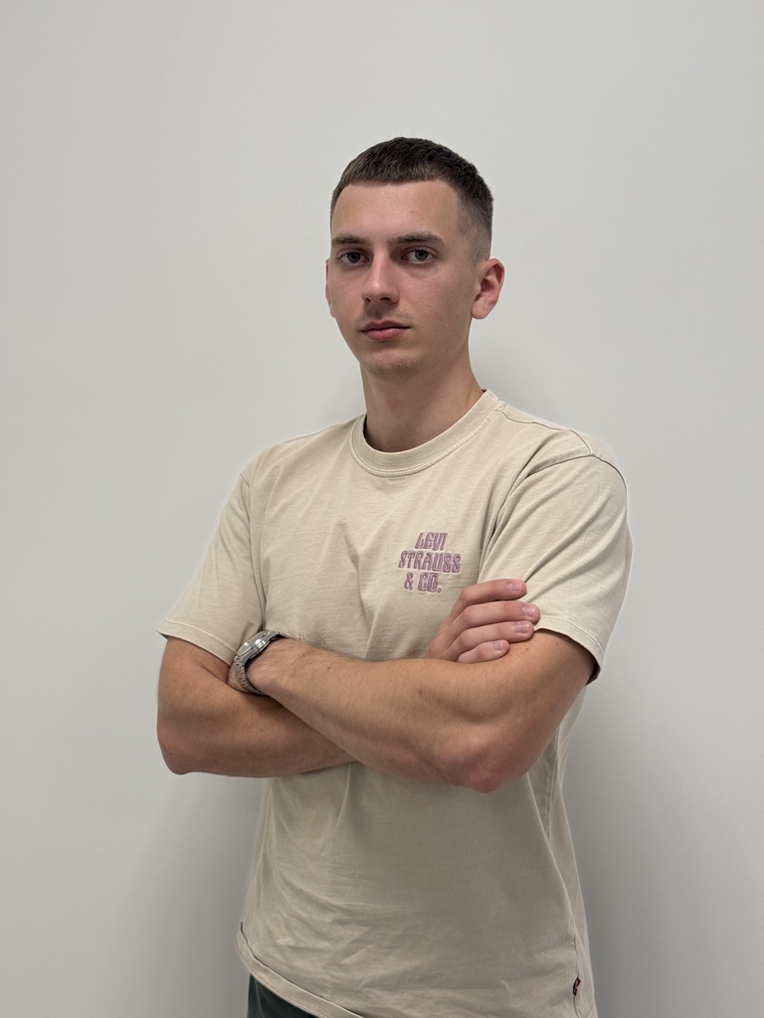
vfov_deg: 39.7
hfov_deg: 30.3
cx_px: 382
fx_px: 1413
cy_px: 509
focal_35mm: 48
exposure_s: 1/100
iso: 64
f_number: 1.78
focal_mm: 6.76
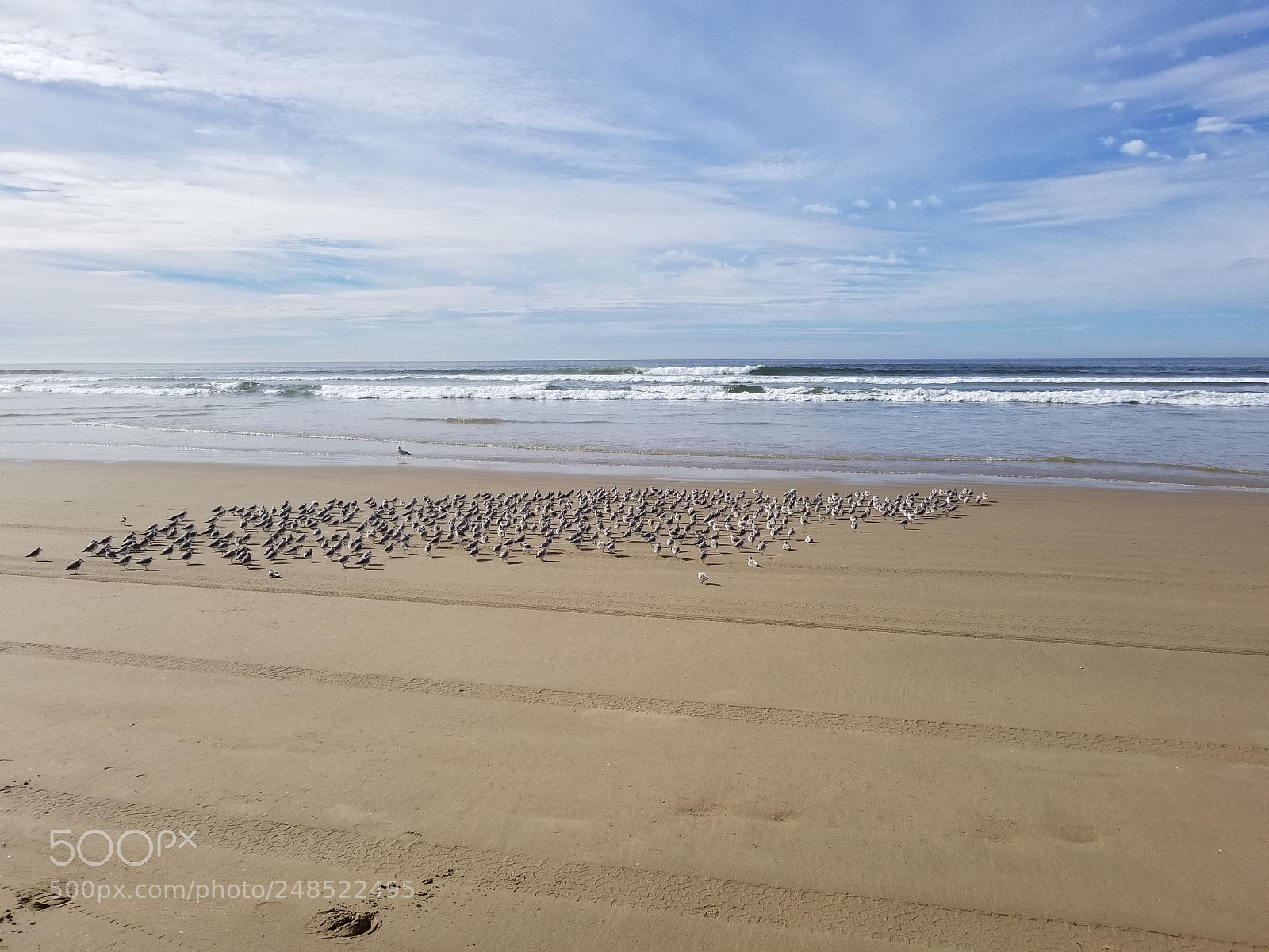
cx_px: 634
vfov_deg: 53.1
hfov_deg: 67.3
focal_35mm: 26
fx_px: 953
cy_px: 476
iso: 50
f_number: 1.7
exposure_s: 1/4864
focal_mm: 4.25
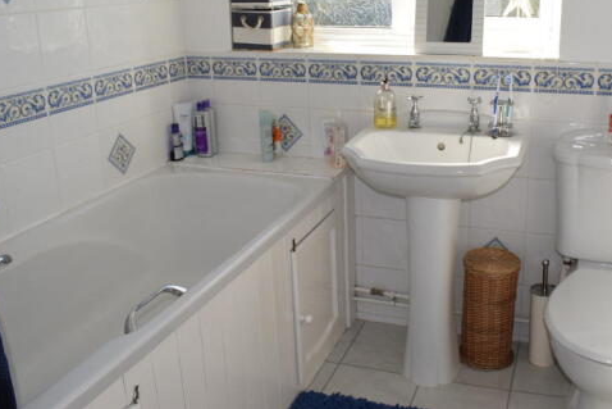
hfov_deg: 51.6
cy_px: 130
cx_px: 364
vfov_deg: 35.5
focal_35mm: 37
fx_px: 629
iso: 800
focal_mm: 18
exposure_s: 1/200
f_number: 10
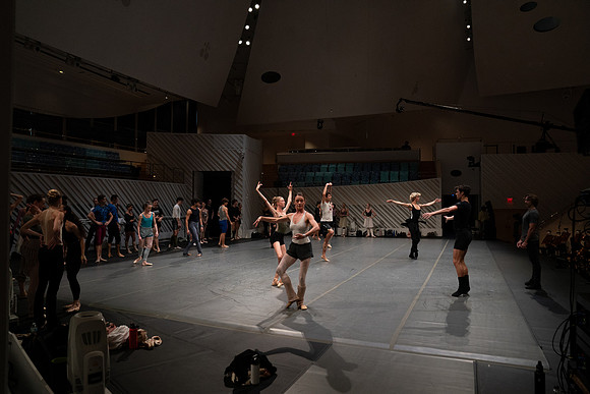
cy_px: 197
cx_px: 295
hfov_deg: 73.7
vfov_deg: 53.2
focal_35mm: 24
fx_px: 393
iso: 3200
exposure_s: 1/400
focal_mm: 24
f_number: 4
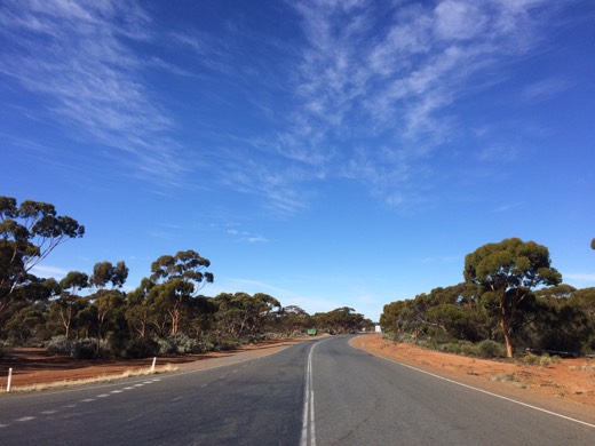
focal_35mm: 29
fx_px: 498
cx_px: 298
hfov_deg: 61.7
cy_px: 223
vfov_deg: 48.2
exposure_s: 1/2415
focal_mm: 4.15
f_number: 2.2
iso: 32
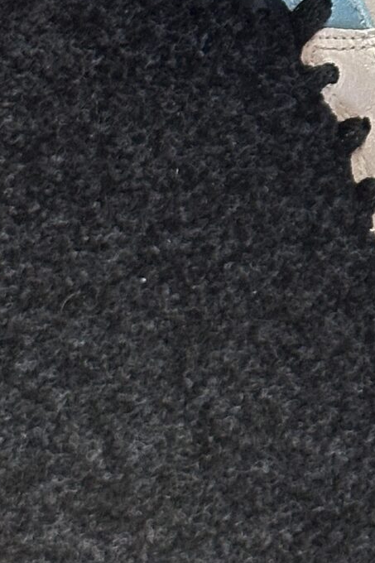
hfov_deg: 7.1
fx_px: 2939
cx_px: 649
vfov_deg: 10.8
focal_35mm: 188
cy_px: -51
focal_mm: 6.86
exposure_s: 1/50
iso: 200
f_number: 1.78
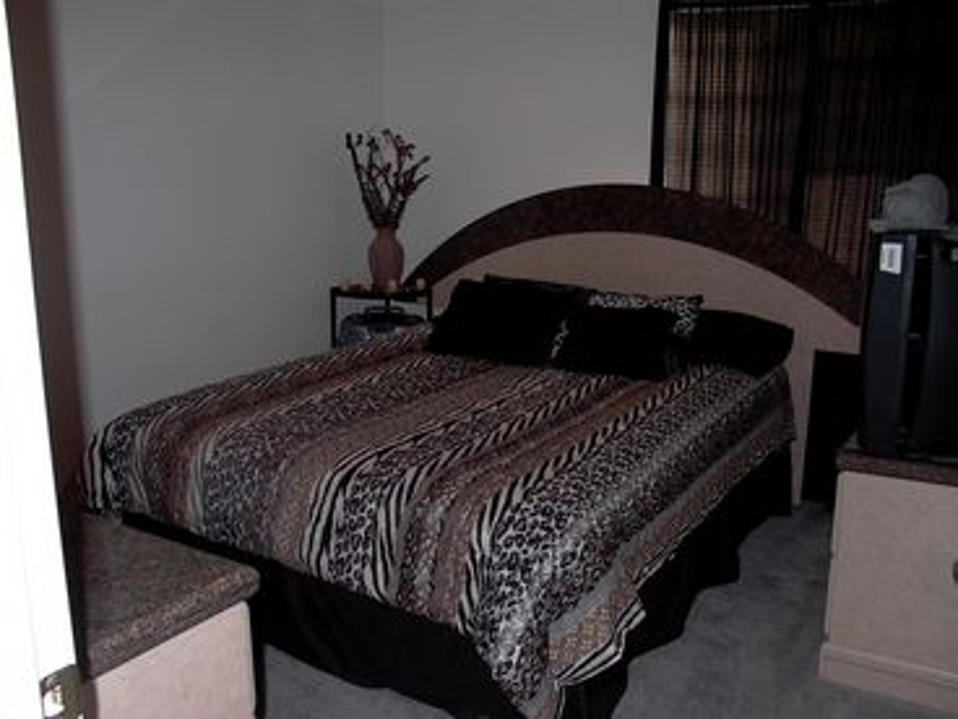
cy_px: 360
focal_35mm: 33
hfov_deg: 55.4
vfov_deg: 42.9
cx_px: 479
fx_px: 913
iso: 100
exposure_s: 1/64.2
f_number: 2.04
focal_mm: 7.13
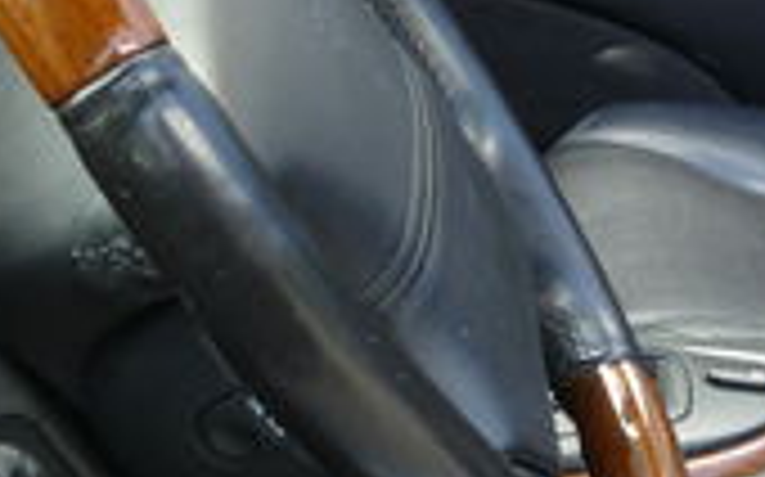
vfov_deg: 8.7
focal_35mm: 150
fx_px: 3125
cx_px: 1422
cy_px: 439
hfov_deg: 12.6
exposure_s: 1/125
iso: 125
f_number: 2.8
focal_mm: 9.12
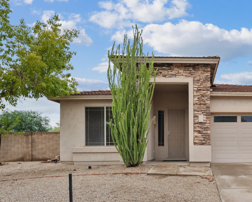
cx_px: 200
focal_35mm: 29
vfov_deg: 48.3
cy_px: 148
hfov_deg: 56.3
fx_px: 216
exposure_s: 1/13
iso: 100
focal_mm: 16
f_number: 8
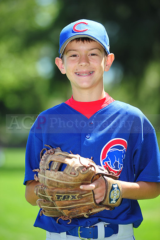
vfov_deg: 10.3
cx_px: 80
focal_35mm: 200
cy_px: 120
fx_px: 1335
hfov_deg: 6.9
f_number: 4.5
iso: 200
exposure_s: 1/500
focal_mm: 200
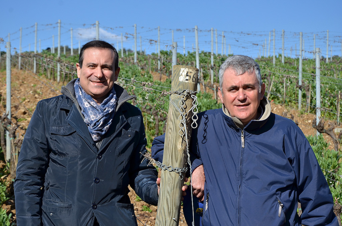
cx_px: 171
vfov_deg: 15.6
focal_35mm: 87
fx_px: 825
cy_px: 113
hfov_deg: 23.4
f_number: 7.1
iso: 200
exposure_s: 1/800
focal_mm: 58
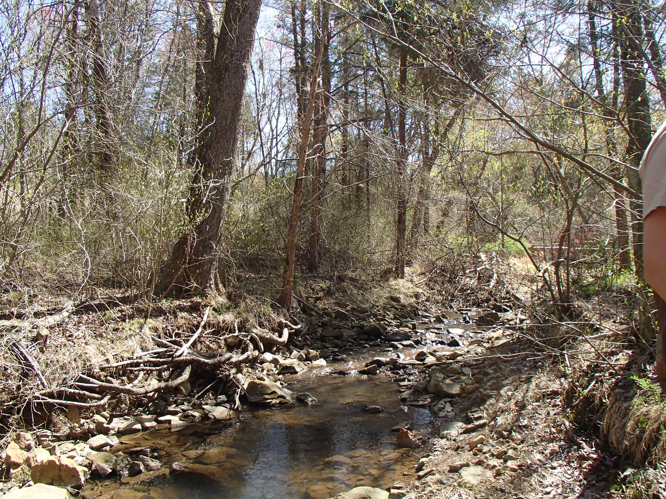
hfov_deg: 63.4
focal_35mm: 28
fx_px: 539
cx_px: 333
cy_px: 250
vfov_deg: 49.7
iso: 100
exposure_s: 1/160
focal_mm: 5
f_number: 3.9
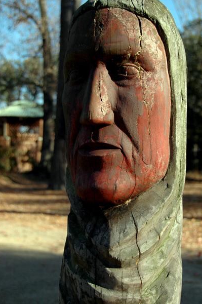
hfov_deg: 24.2
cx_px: 127
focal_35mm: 56
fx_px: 469
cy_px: 151
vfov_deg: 35.9
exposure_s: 1/800
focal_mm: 29
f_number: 4.2
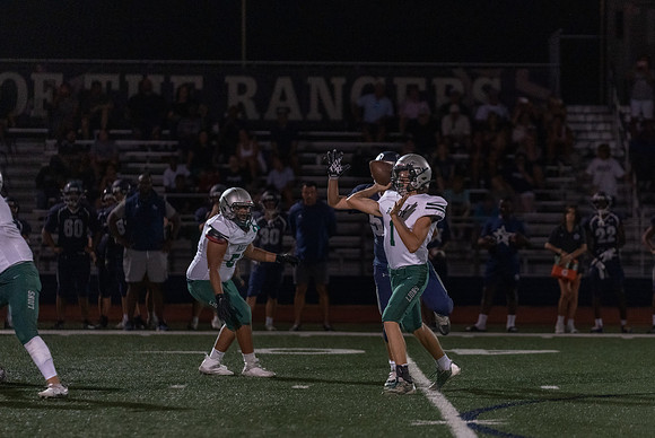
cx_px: 386
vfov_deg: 5.6
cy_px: 257
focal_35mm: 245
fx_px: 4455
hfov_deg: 8.4
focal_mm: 200
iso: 6400
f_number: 3.2
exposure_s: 1/1000
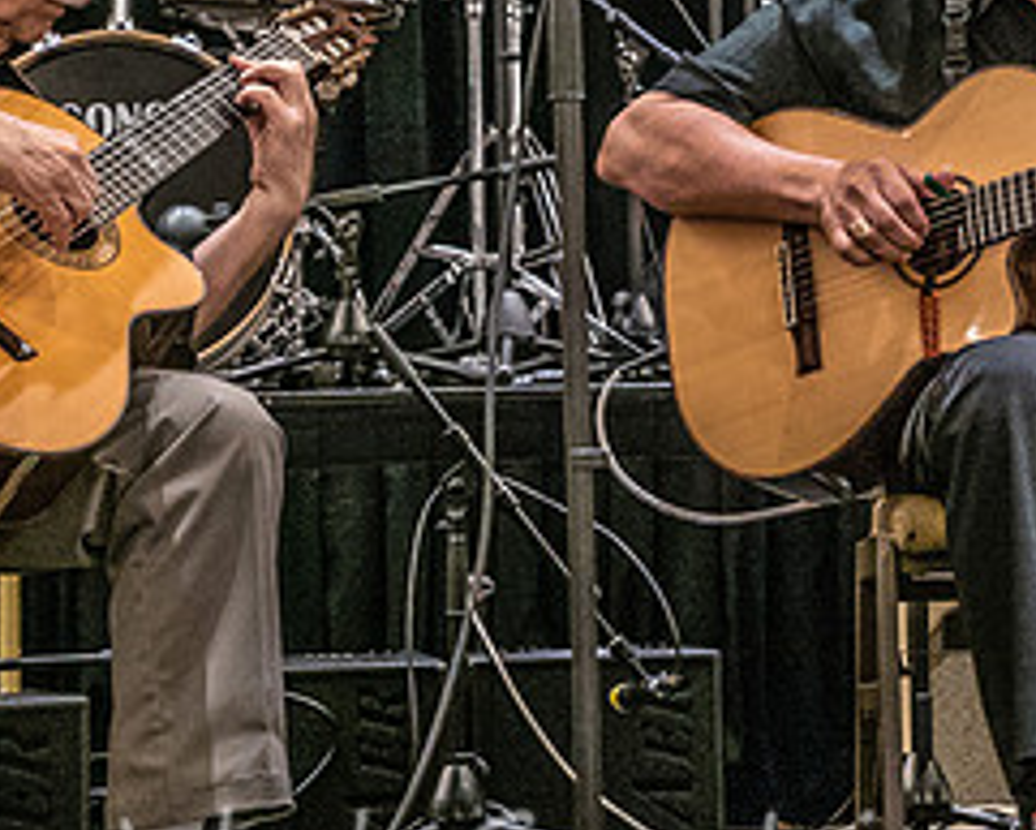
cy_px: 285
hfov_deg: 11.3
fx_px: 5245
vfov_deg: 9.0
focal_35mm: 171
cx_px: 649
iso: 8000
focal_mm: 70
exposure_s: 1/160
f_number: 5.6
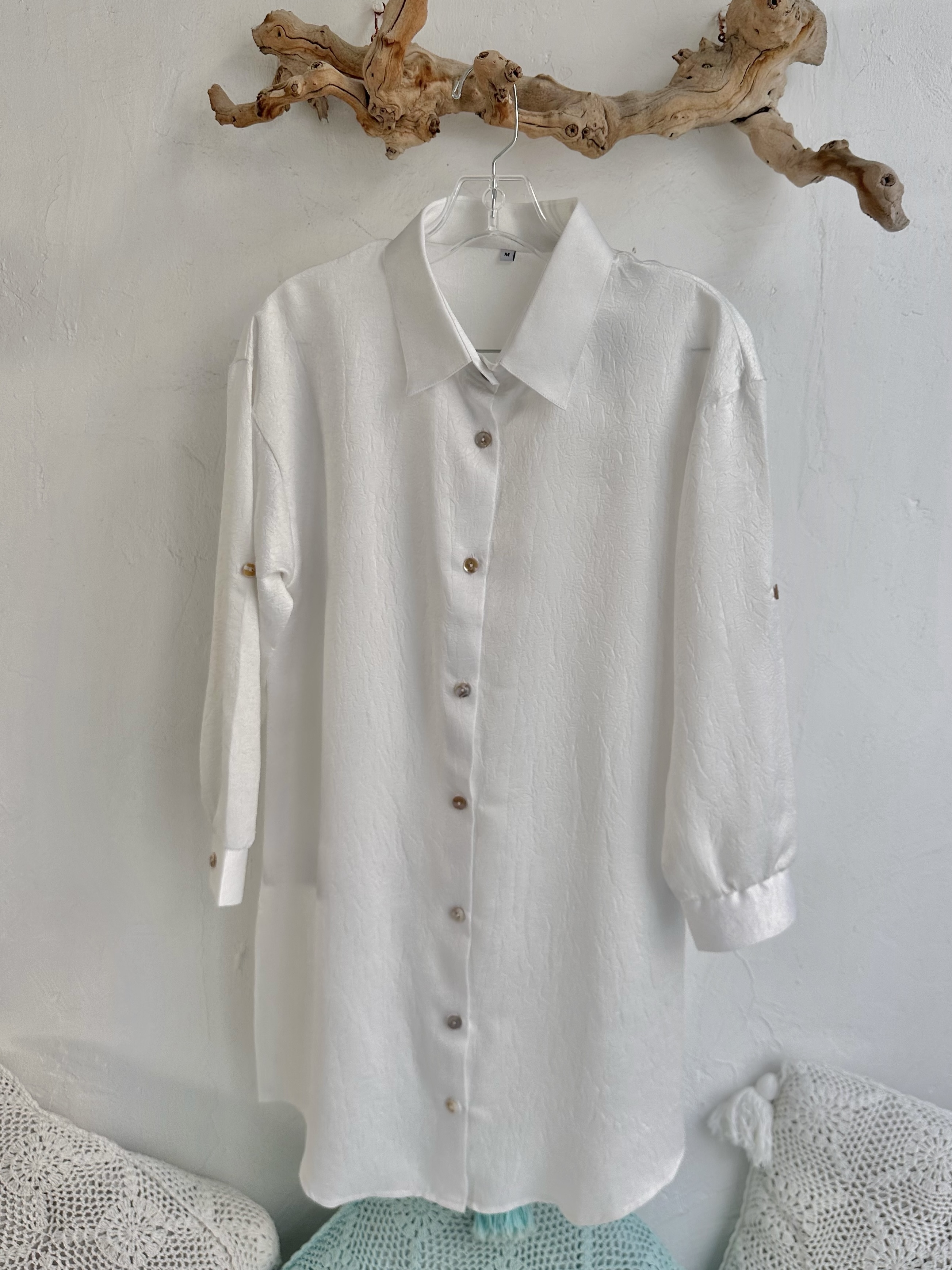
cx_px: 476
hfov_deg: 56.8
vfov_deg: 71.6
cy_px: 635
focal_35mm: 24
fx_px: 880
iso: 80
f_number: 1.78
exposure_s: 1/251
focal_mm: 6.86
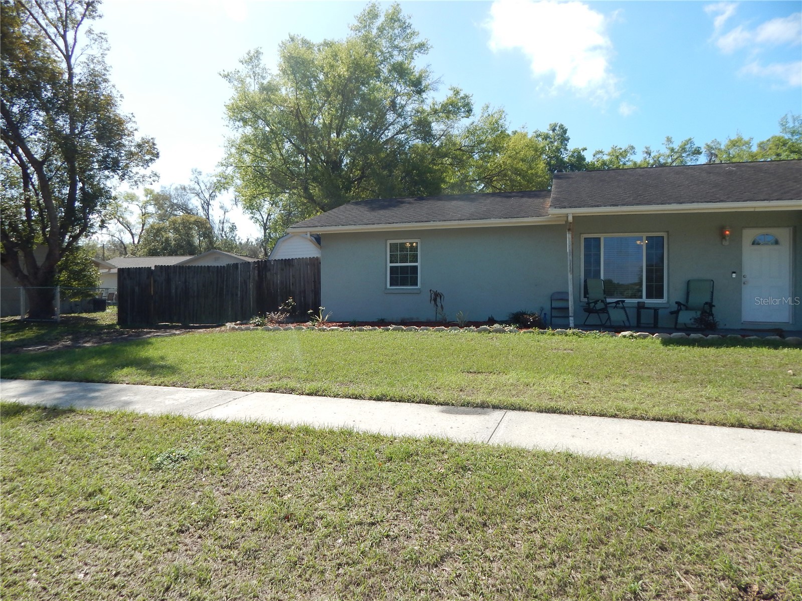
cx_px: 401
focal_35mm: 22
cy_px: 300
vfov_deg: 61.1
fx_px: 510
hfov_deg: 76.4
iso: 125
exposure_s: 1/400
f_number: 6
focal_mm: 4
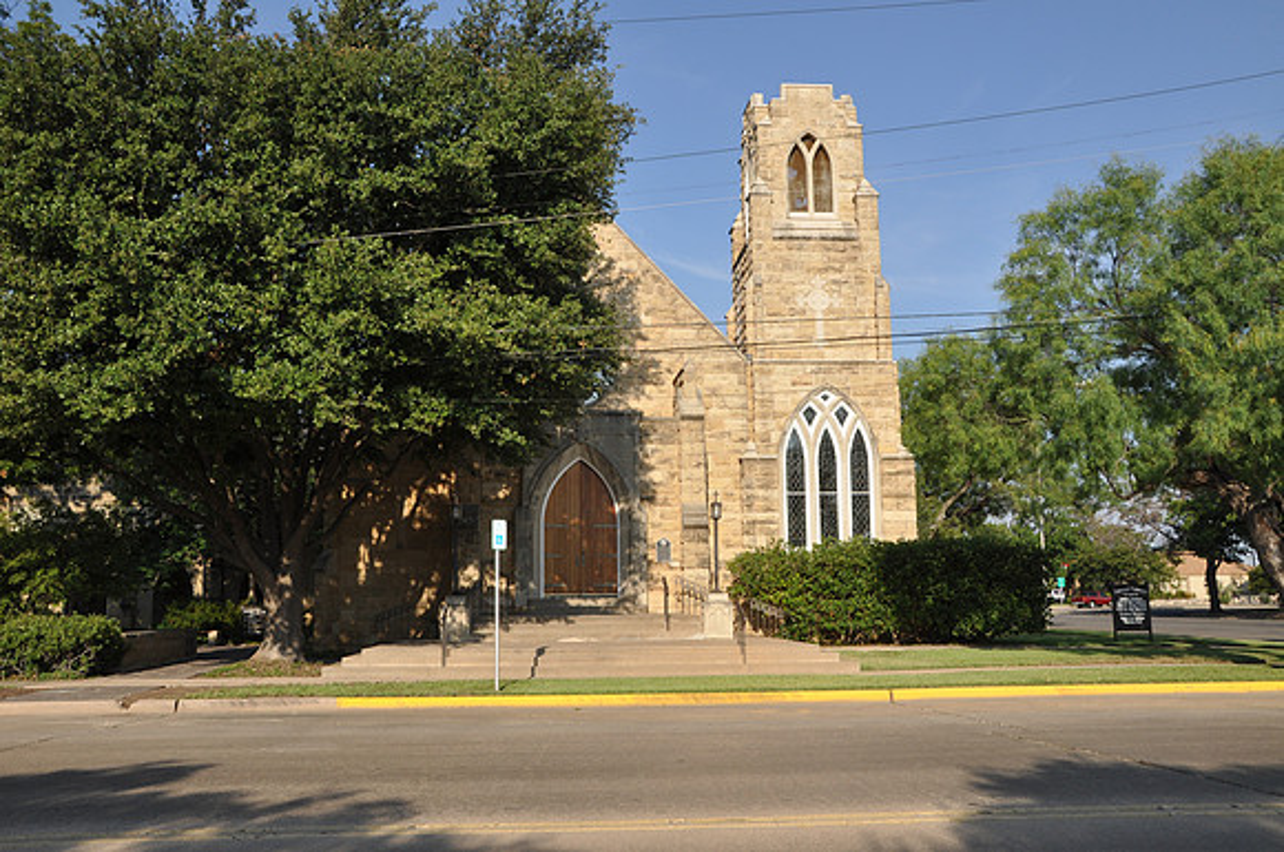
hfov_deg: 57.3
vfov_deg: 39.9
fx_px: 1175
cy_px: 426
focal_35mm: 33
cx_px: 642
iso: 200
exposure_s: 1/200
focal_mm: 22
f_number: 9
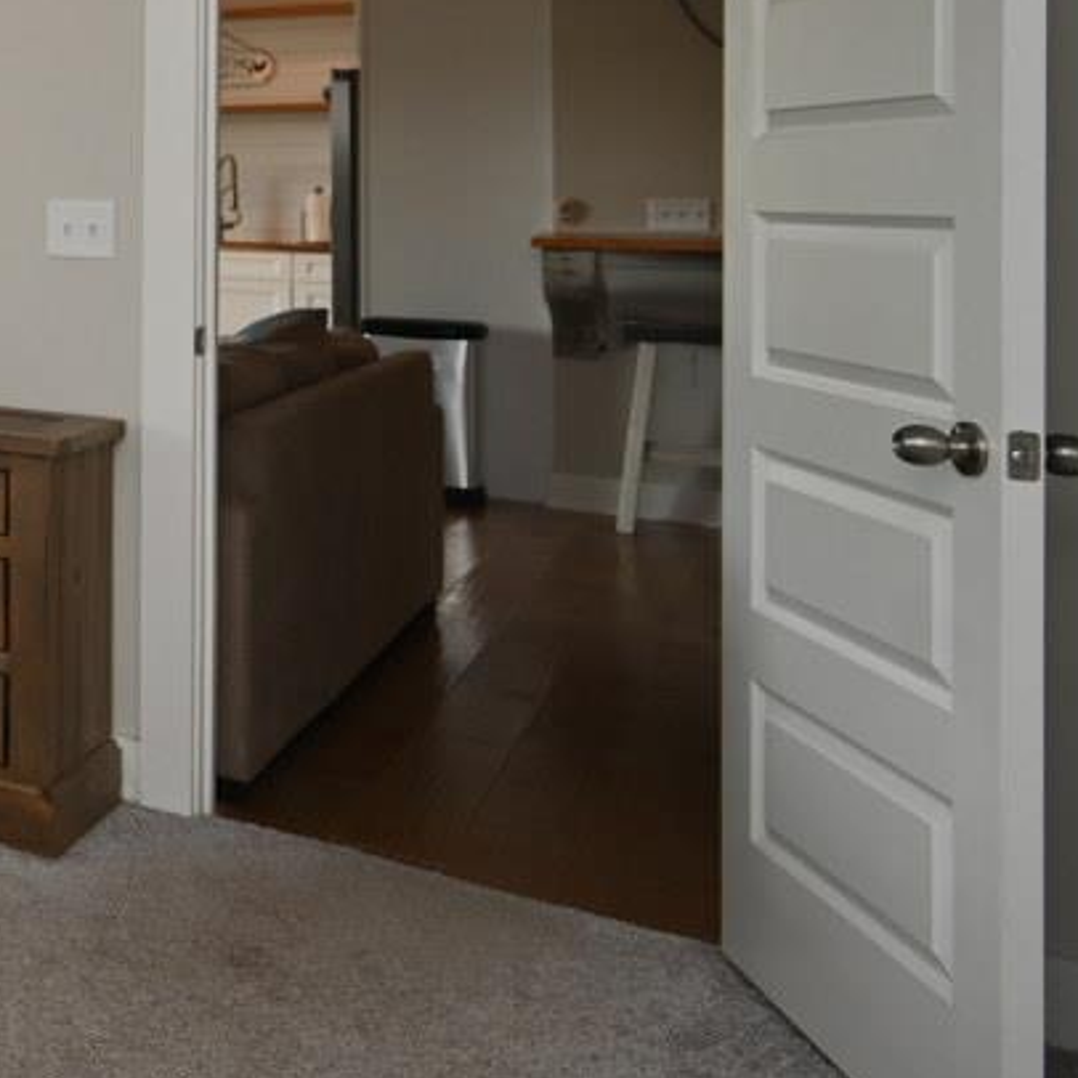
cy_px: 165
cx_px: -876
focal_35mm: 44
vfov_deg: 36.6
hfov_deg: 22.1
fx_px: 1550
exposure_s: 1/80
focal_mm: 14
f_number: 5
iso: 200
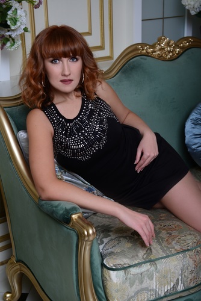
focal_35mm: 58
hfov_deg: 23.4
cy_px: 150
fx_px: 485
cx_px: 100
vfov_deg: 34.5
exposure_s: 1/200
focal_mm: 58
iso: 250
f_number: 5.6
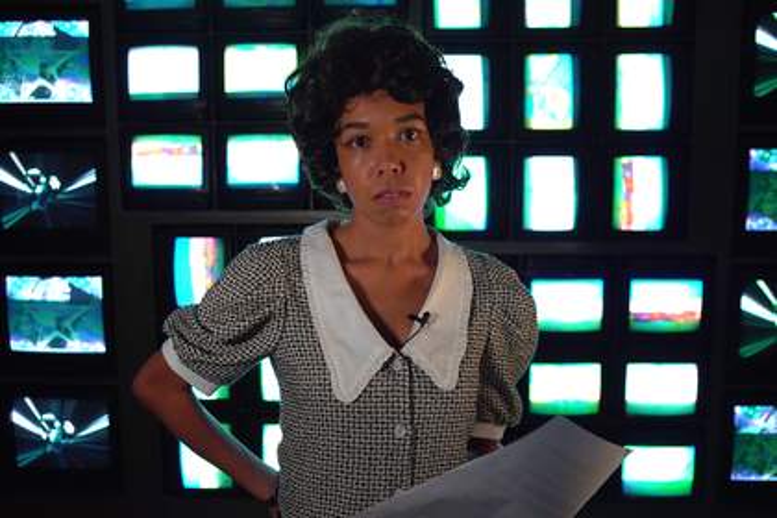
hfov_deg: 58.7
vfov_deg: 41.1
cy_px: 259
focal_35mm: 32
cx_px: 388
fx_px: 691
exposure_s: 1/100
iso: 1600
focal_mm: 32
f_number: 3.5
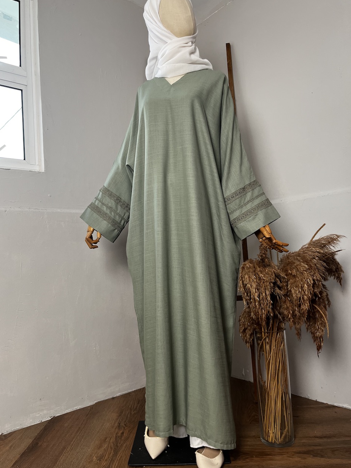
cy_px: 230
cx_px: 169
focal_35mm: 27
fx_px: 365
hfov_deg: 51.3
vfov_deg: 65.3
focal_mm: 5.1
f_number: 1.6
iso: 125
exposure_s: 1/112
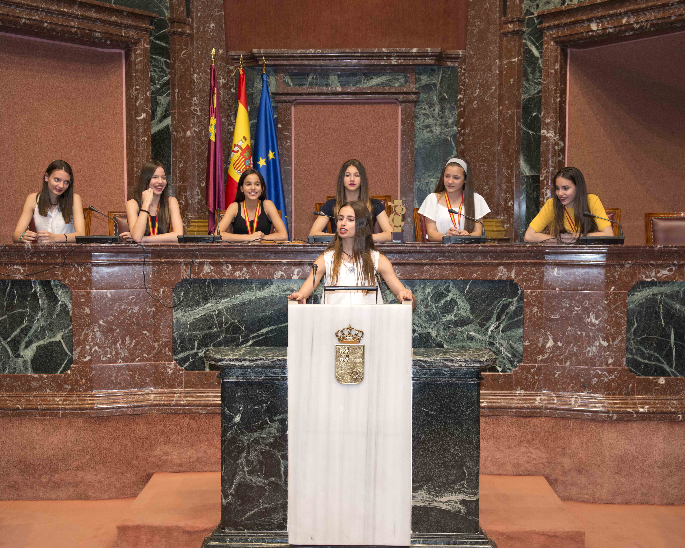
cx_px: 332
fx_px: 872
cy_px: 274
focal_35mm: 43
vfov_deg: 34.9
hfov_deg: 42.9
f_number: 3.5
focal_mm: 38
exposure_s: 1/125
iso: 1600
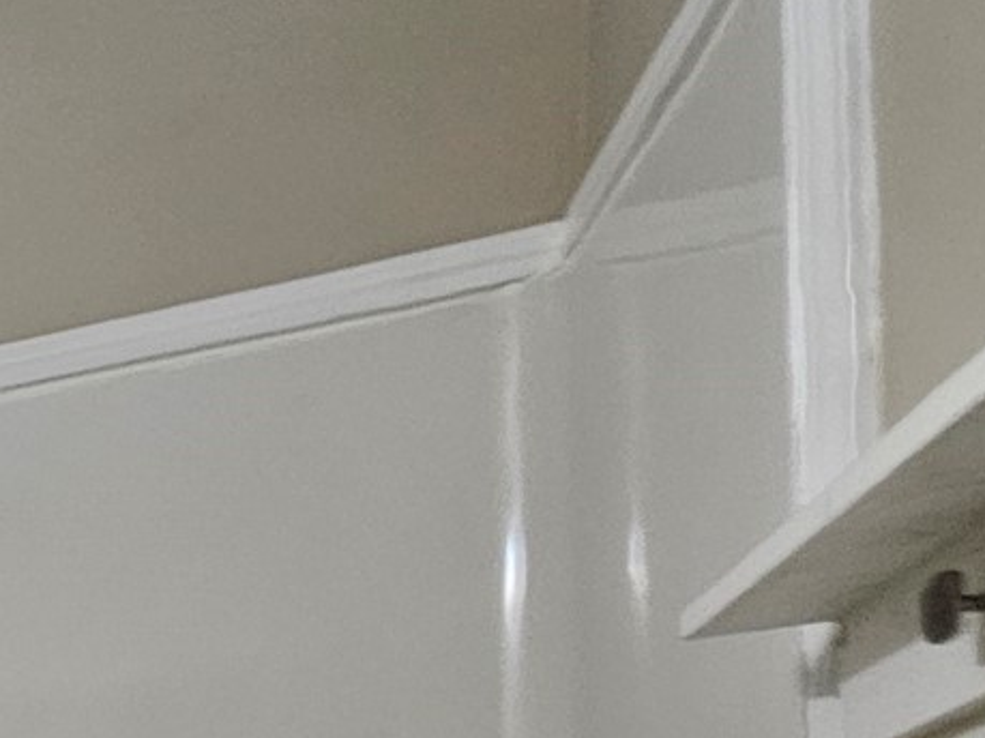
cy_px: 1152
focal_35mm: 58
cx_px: -1099
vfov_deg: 20.8
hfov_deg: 18.0
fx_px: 1650
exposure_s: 1/60
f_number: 2.2
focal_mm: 2.2
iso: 100
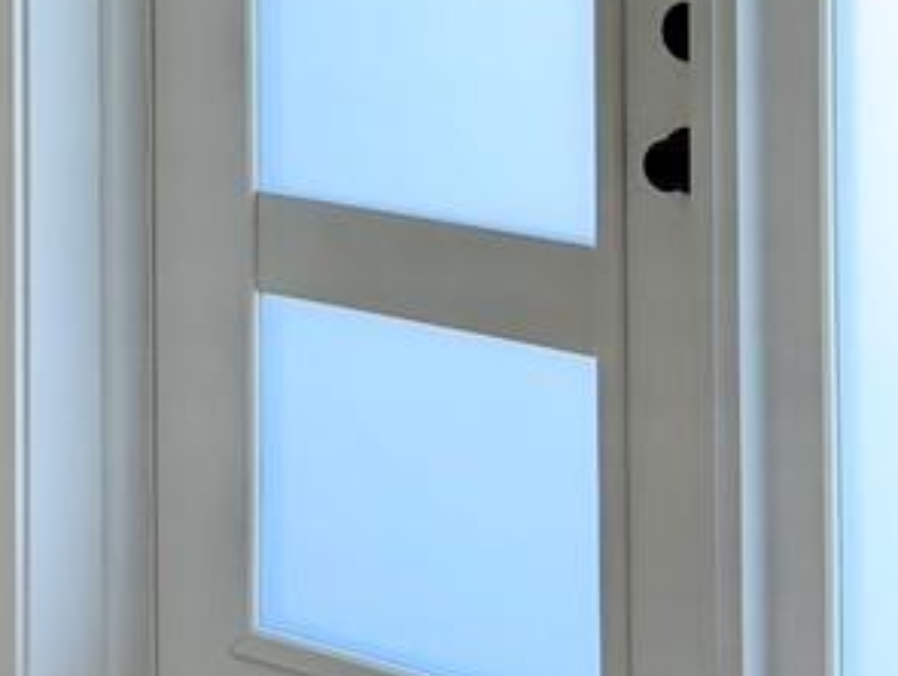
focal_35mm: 130
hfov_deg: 15.1
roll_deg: +0.6
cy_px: -311
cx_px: 186
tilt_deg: -1.8
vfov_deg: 11.0
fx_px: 3377
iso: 80
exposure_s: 1/133
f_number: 1.78
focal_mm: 6.76
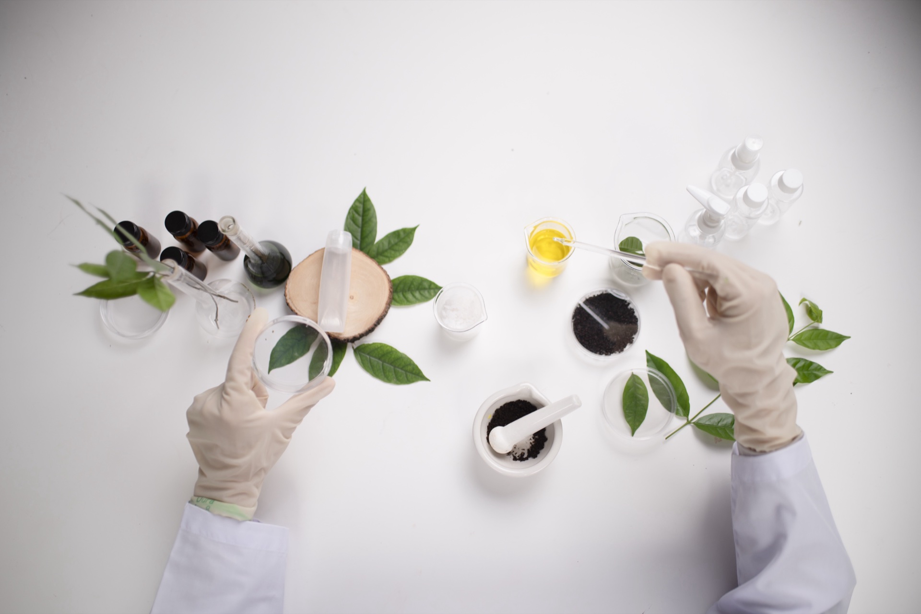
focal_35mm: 35
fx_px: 896
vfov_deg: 37.9
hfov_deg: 54.4
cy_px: 307
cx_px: 460
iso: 100
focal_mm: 35
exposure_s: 1/80
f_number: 1.8
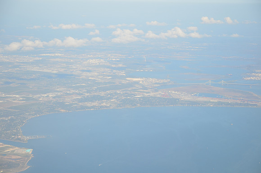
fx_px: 705
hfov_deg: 21.0
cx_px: 130
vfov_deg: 14.0
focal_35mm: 98
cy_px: 86
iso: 160
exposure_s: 1/640
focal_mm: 65
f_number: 6.3
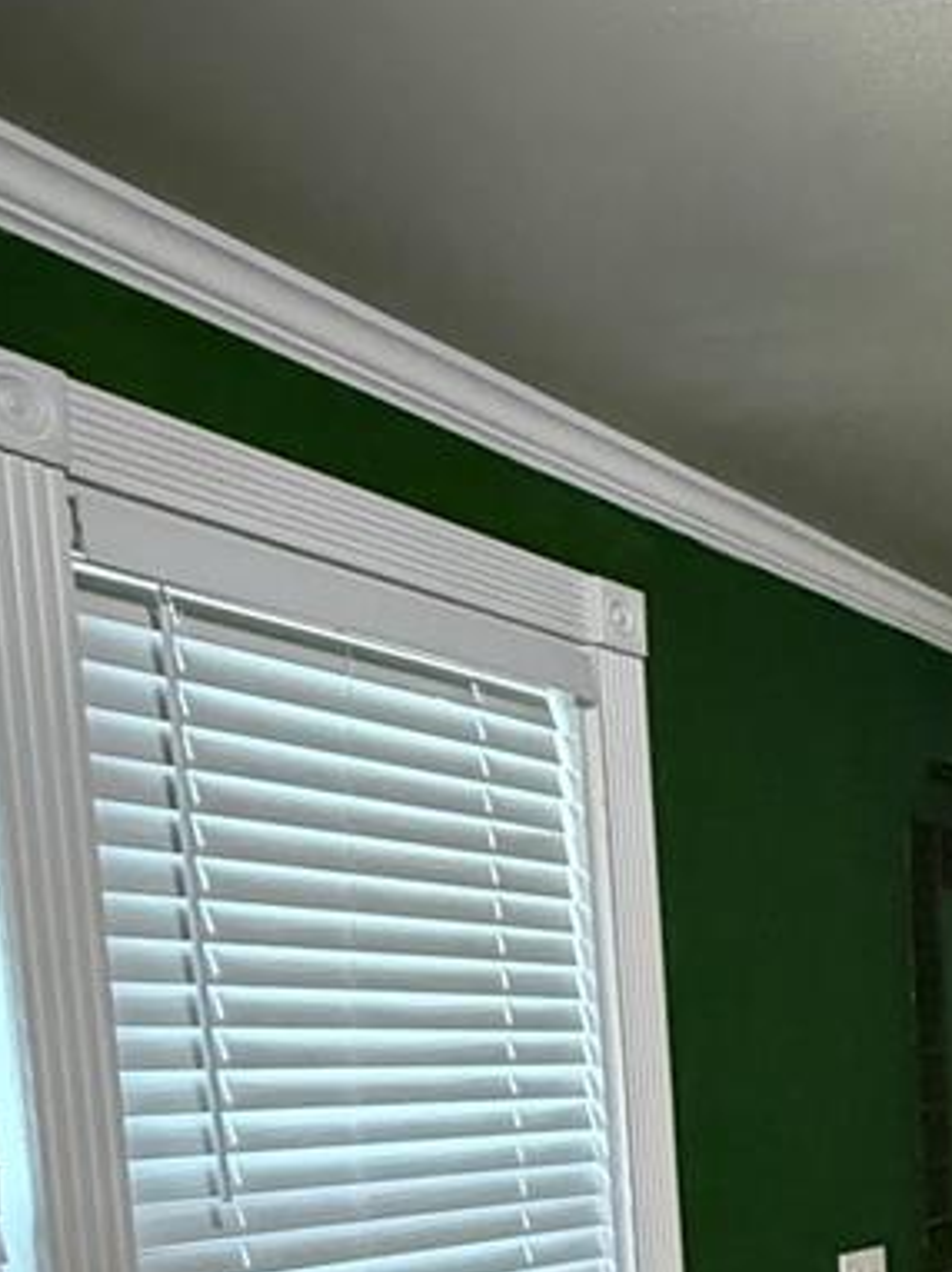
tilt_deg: -5.3
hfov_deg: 25.1
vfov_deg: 39.1
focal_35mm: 44
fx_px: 1615
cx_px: 1428
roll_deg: +0.9
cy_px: 1205
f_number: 2.2
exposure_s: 1/30
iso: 1600
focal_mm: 2.22
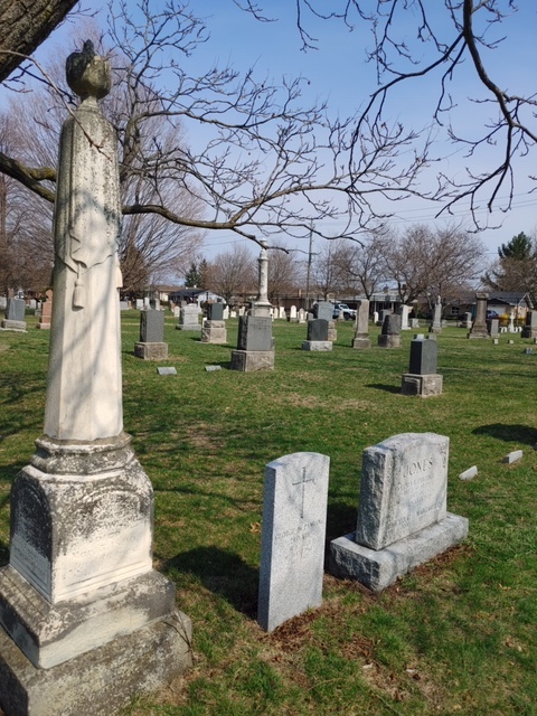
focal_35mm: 26
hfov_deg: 53.1
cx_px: 268
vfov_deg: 67.3
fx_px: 538
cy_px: 358
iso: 50
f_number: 1.8
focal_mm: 4.81
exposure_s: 1/2326
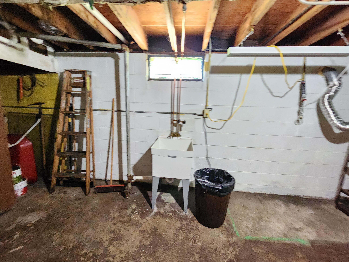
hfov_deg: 106.2
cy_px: 131
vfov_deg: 89.9
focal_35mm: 13
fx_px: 131
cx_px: 174
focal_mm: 2.2
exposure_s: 1/24
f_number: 2.2
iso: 1600
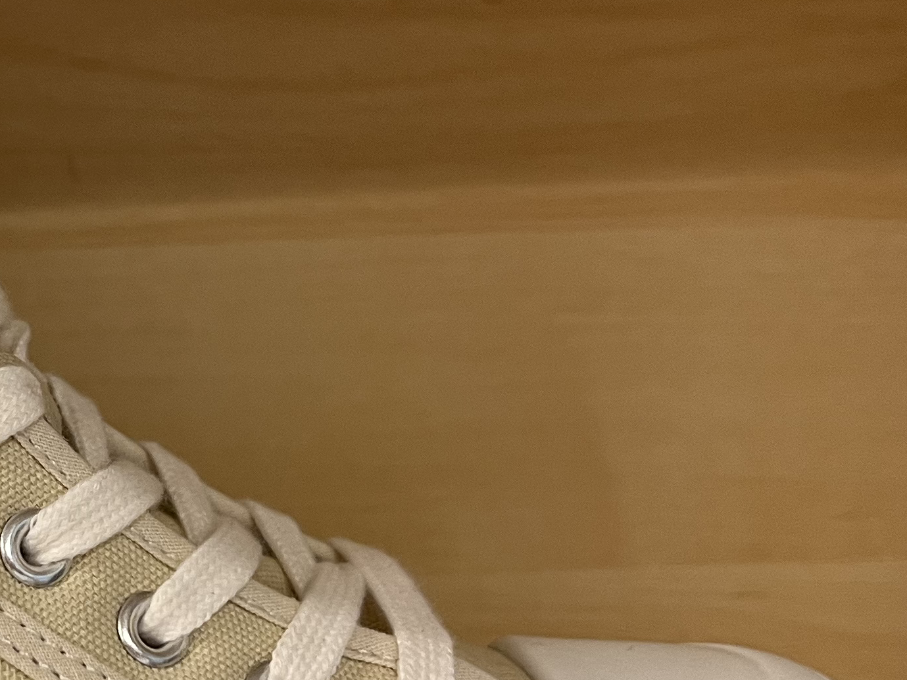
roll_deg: +1.5
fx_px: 1992
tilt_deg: -10.5
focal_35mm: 76
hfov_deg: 24.2
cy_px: 401
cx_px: -56
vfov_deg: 19.4
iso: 125
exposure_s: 1/50
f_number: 1.5
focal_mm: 5.7
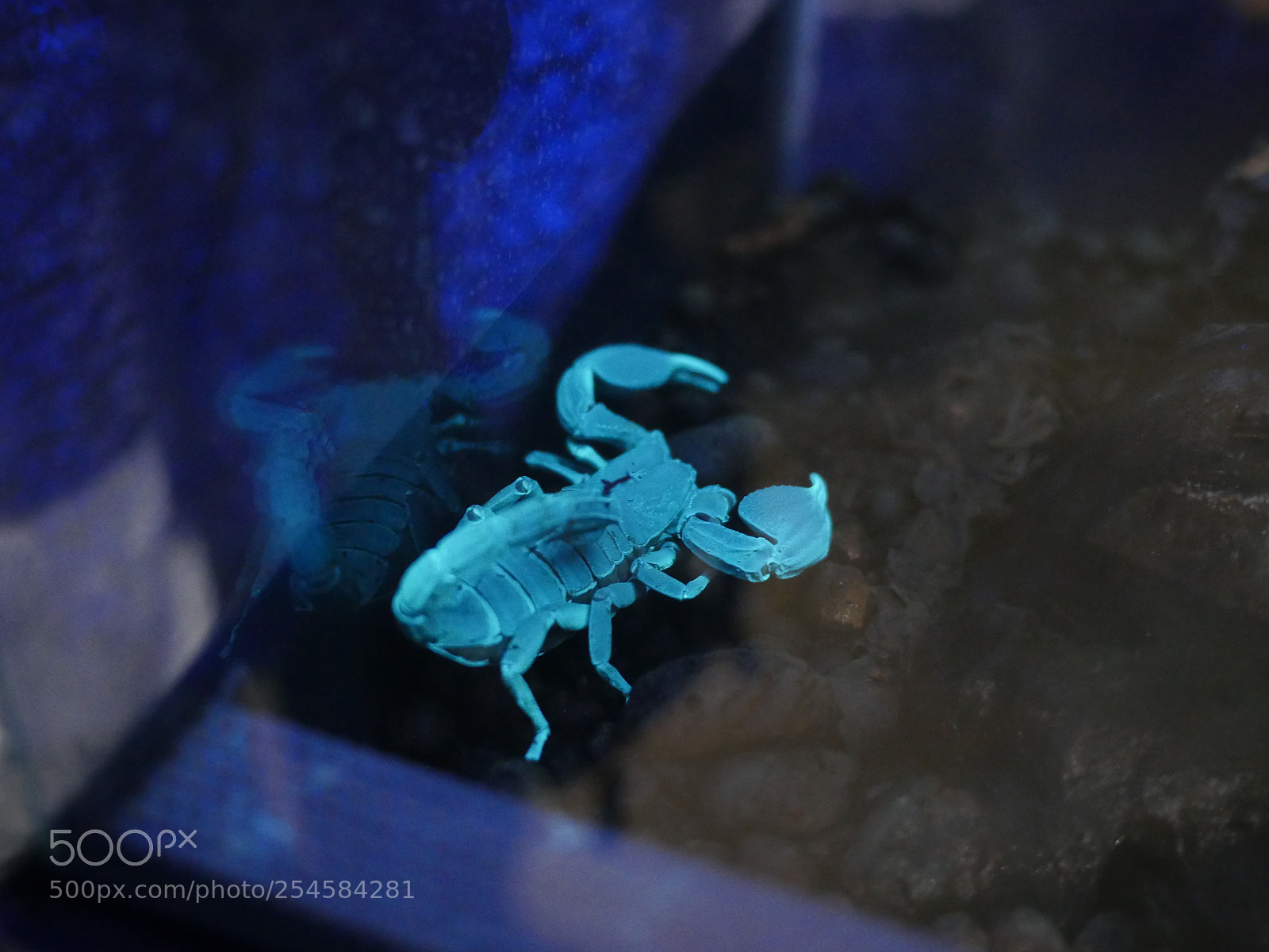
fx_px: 1466
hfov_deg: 46.8
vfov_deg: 36.0
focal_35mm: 40
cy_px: 476
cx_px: 634
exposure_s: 1/10
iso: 3200
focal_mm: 20
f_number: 1.7
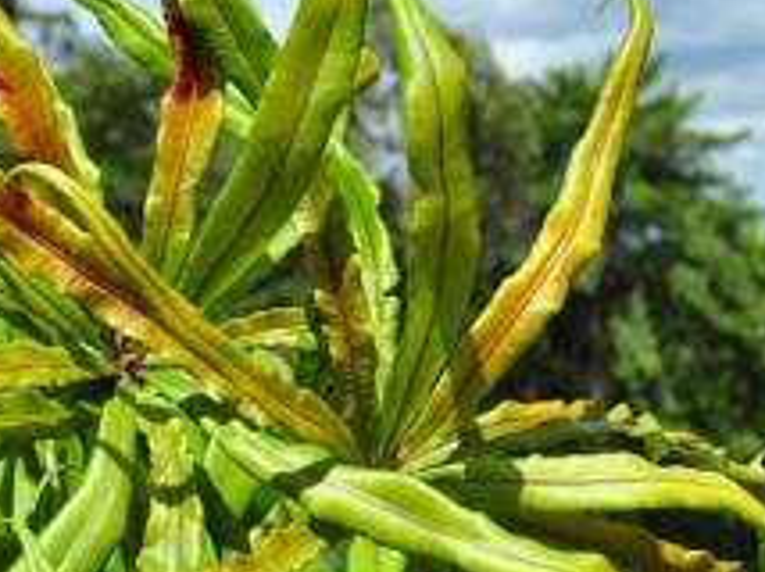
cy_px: 341
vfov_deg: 16.6
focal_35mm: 89
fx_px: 1965
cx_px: 75
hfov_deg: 21.5
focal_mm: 22
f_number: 7.1
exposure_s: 1/800
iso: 250
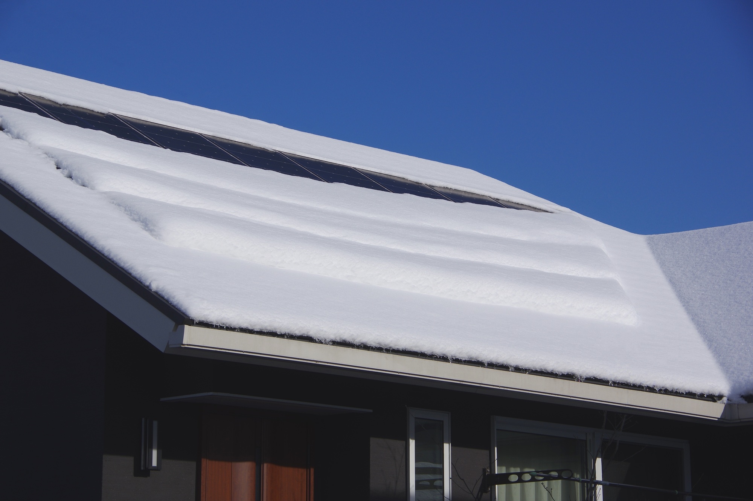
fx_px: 2445
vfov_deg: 11.7
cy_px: 250
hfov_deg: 17.5
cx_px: 376
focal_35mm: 117
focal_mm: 78
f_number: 11
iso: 100
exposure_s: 1/500
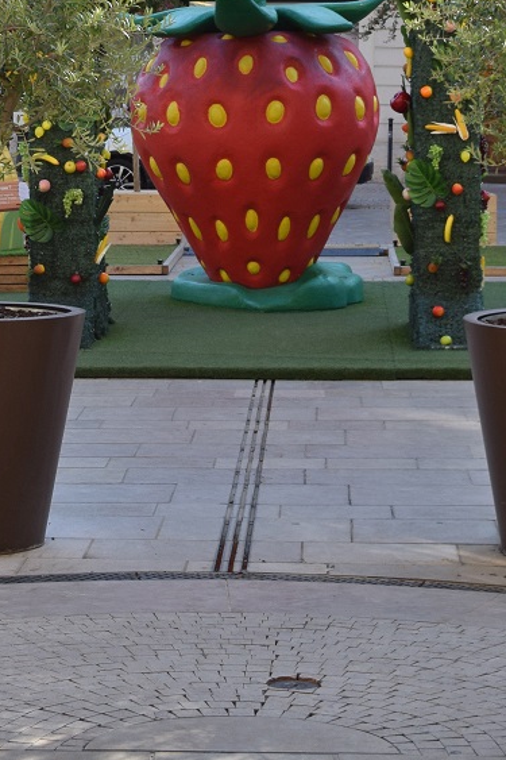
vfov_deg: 17.7
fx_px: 2363
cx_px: 274
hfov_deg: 12.2
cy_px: -42
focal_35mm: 112
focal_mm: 28
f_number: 8
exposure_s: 1/250
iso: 250
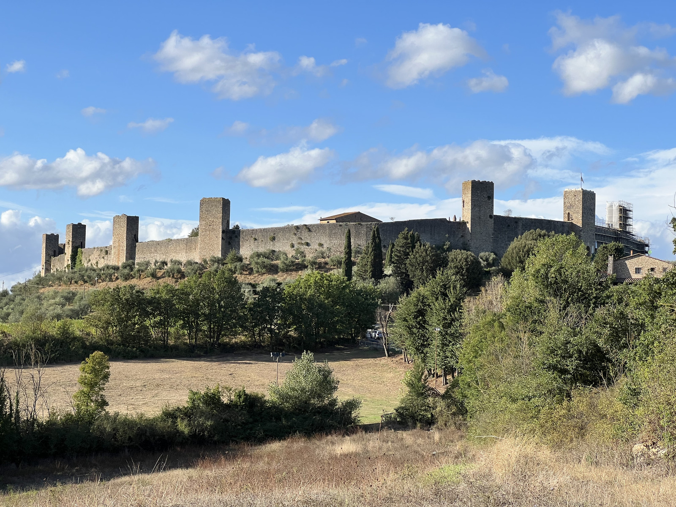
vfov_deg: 19.1
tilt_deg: +4.4
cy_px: 254
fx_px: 1504
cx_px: 338
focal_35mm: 77
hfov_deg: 25.3
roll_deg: -1.4
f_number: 2.8
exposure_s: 1/809
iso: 32
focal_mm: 9
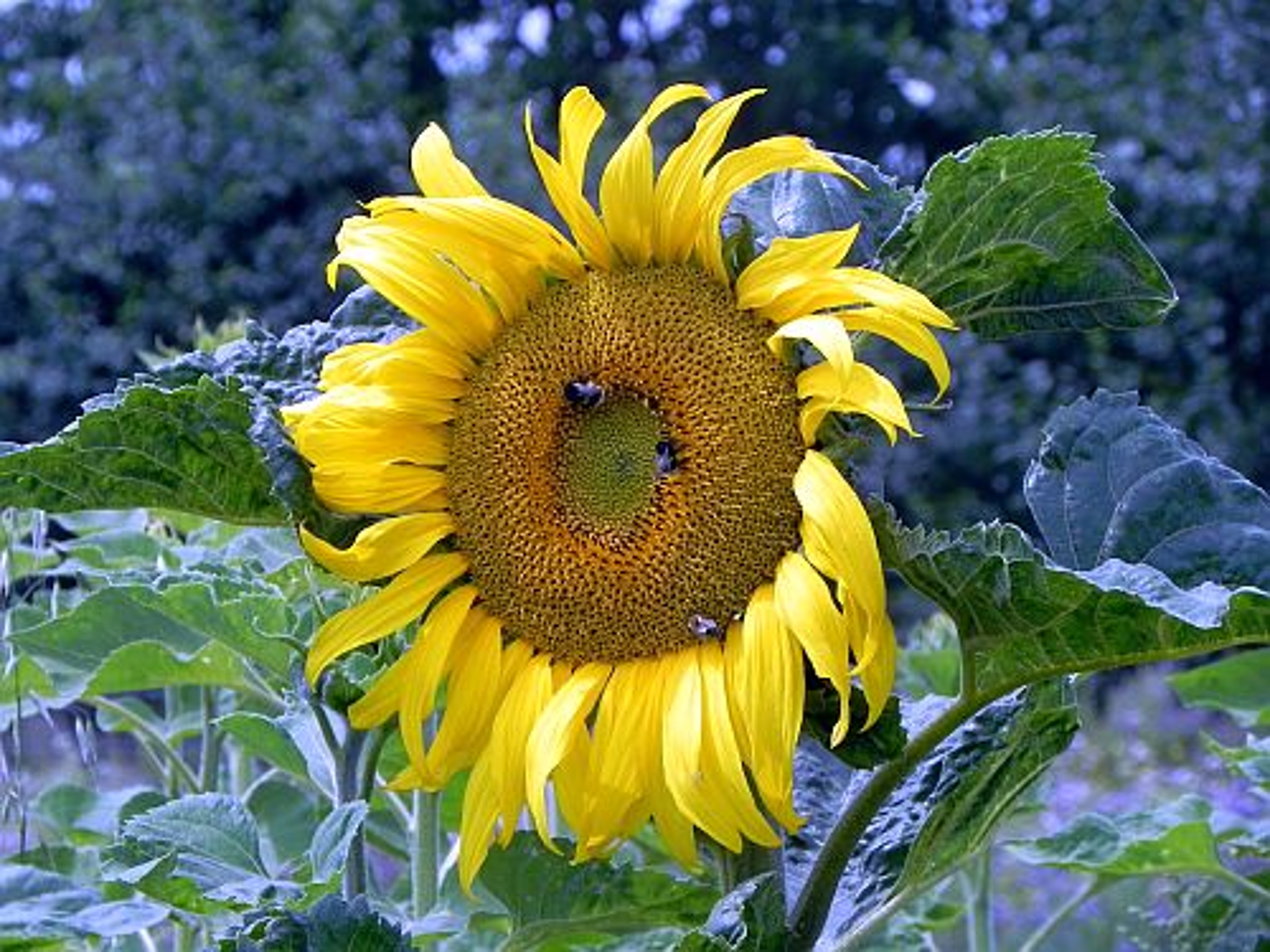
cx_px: 635
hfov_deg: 6.8
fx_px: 10676
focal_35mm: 291
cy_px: 476
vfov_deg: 5.1
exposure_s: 1/378
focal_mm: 51.8
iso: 160
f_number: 7.1
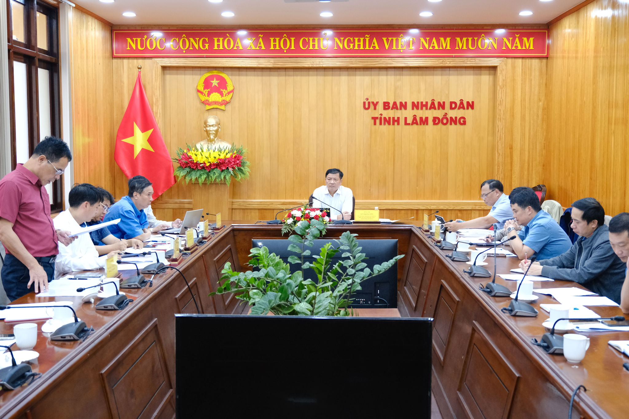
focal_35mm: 41
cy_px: 210
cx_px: 314
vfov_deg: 32.6
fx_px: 716
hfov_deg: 47.4
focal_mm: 27.5
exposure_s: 1/100
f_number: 4
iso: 2000
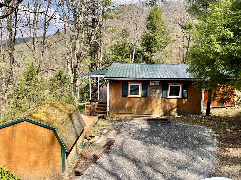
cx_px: 120
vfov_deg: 53.1
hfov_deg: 67.3
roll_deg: -1.0
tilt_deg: -11.0
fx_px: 181
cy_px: 90
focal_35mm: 26
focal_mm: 4.2
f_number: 1.6
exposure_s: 1/1182
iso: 32
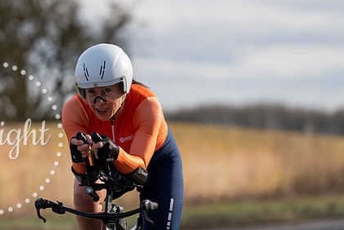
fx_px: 2580
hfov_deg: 7.6
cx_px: 113
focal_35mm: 270
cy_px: 95
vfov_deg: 5.1
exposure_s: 1/800
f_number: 4
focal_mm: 197
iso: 100
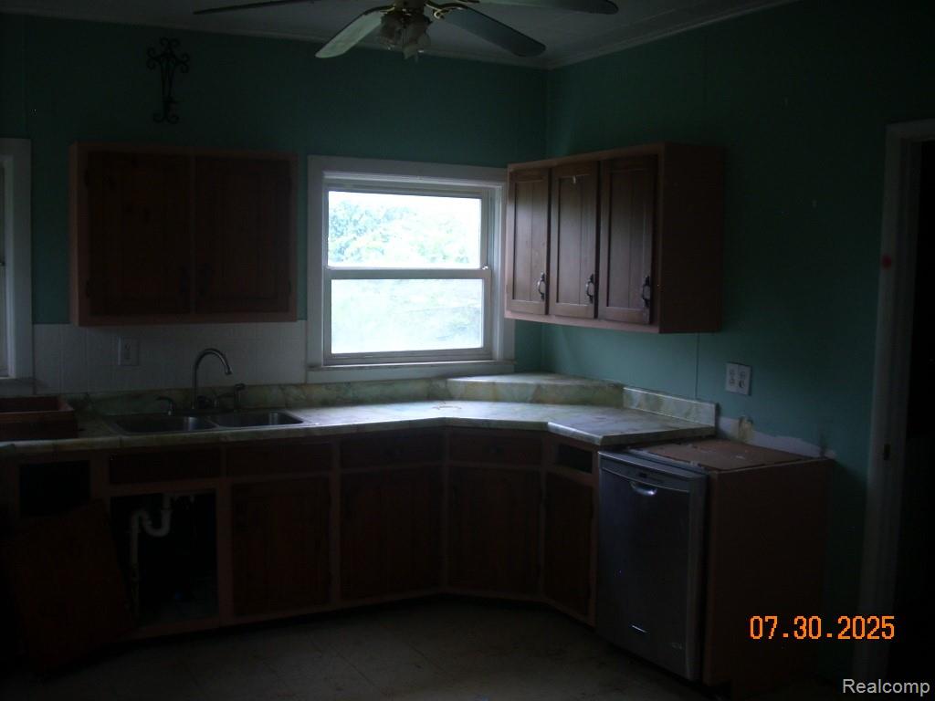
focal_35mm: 37
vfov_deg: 38.7
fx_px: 999
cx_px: 468
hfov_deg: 50.1
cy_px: 350
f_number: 2.8
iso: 64
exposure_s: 1/42.4
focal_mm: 6.2
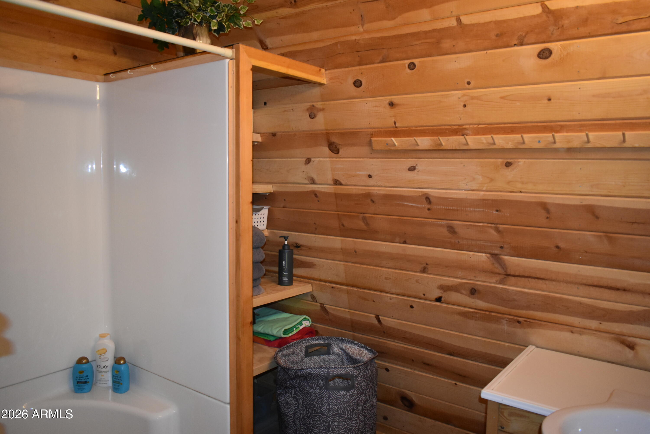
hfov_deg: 67.4
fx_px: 488
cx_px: 325
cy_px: 217
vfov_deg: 47.9
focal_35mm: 27
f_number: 3.5
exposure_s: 1/100
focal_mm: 18
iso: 1600
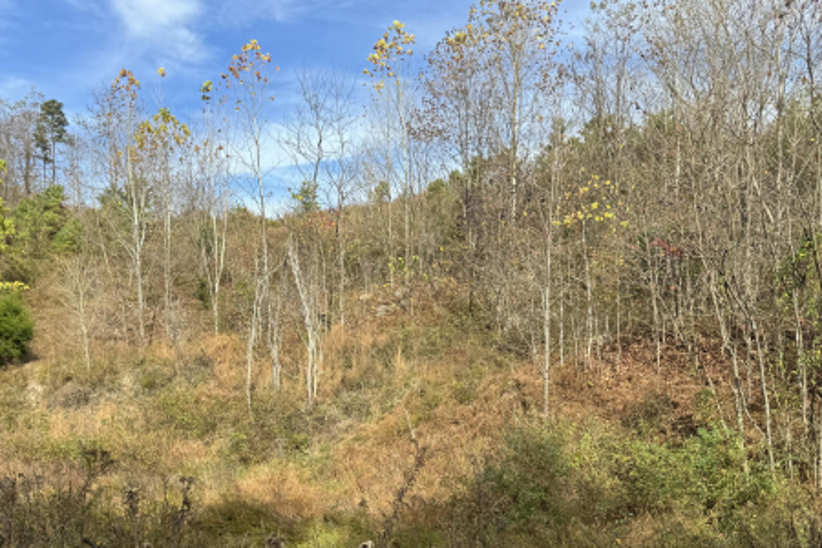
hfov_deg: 51.8
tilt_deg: -3.0
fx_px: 845
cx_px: 379
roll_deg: -1.1
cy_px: 433
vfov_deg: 34.9
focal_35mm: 37
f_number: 1.78
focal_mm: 6.76
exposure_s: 1/1923
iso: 80
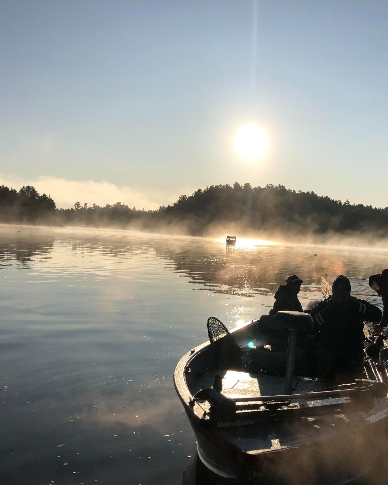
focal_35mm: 37
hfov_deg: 39.8
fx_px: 531
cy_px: 245
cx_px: 246
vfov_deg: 49.1
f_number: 1.8
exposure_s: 1/8000
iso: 20
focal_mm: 4
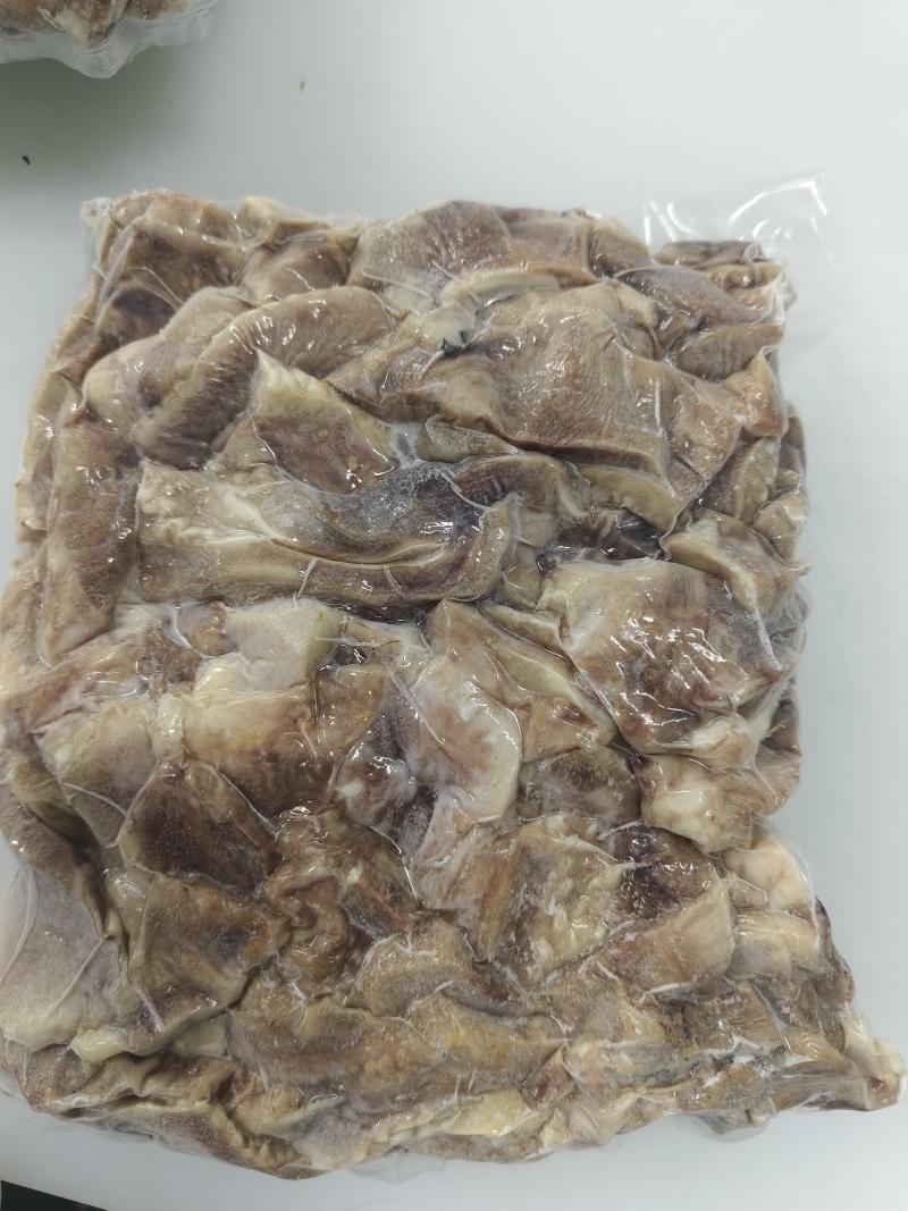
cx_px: 454
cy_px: 606
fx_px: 805
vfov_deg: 73.9
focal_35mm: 23
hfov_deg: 58.9
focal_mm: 5.6
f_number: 1.88
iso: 905
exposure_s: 1/100
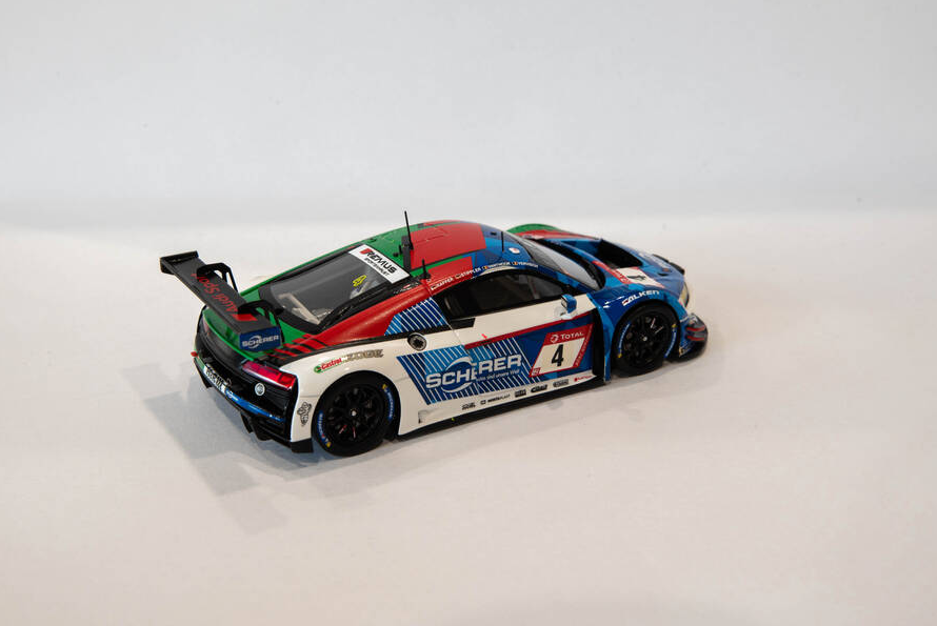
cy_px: 280
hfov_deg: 27.7
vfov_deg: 18.7
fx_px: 1902
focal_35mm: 73
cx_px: 473
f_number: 18
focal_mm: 65
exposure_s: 1/15
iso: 320
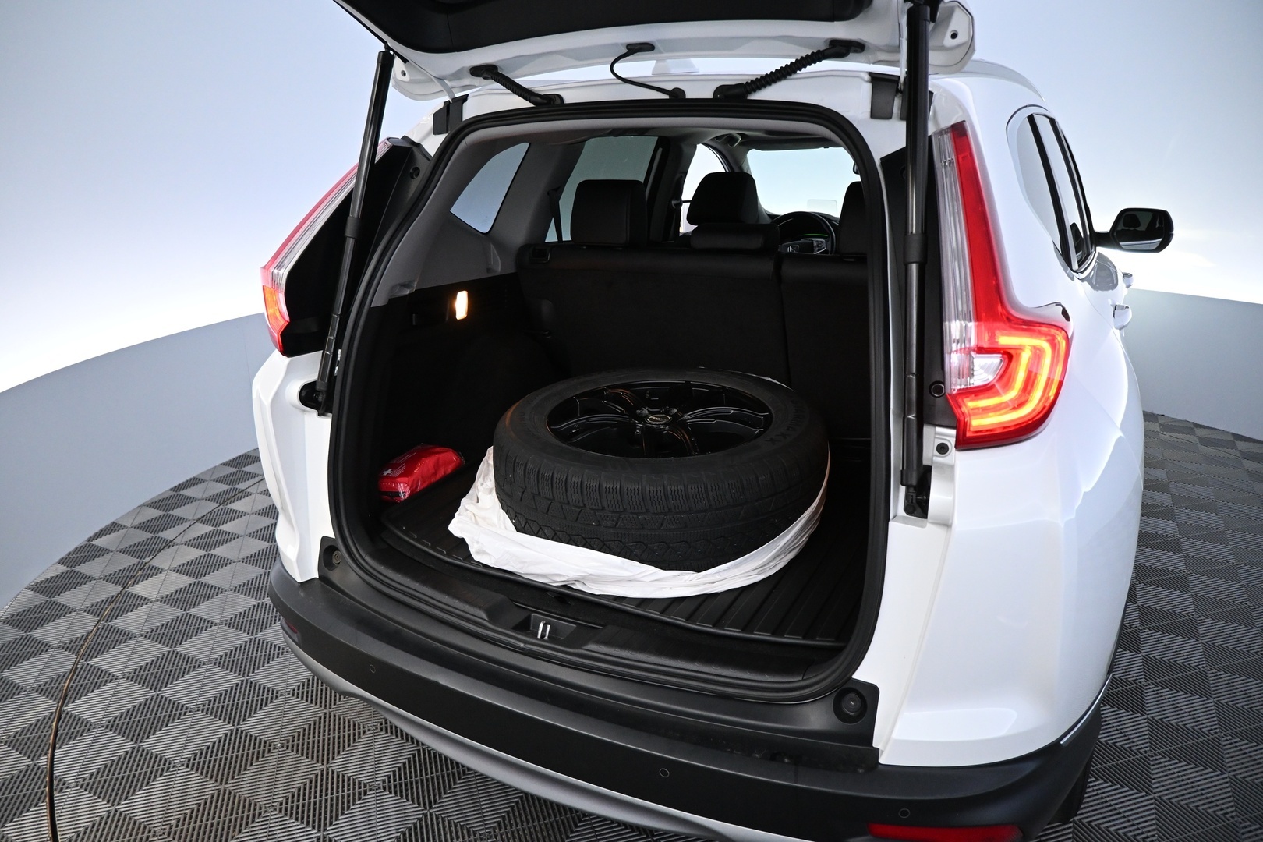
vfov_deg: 53.1
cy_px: 421
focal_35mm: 24
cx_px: 632
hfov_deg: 73.7
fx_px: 842
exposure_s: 1/125
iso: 2000
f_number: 3.5
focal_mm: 16
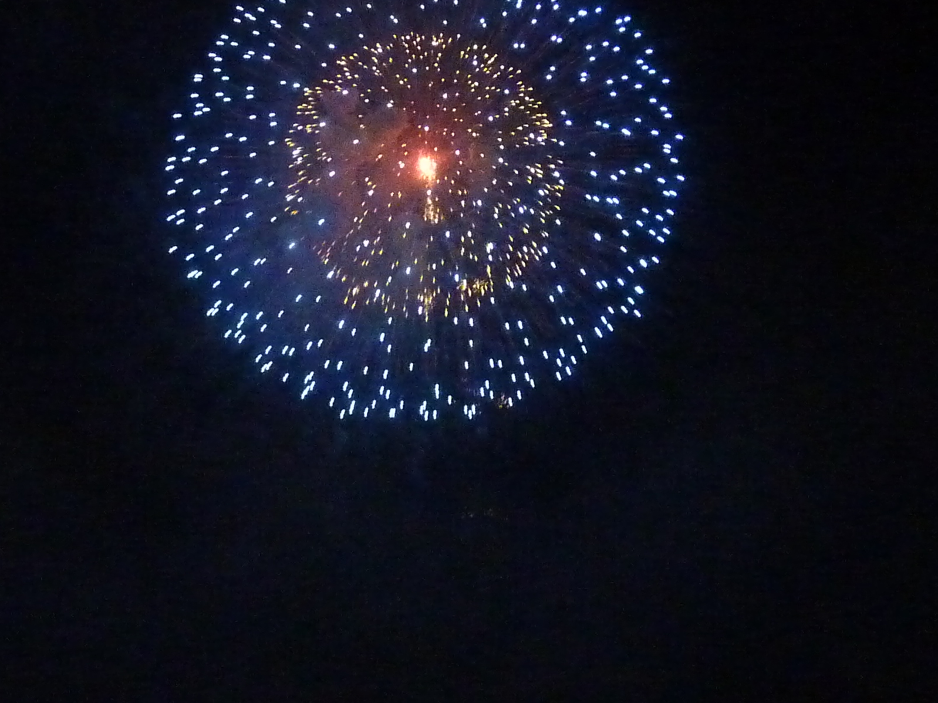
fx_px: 2465
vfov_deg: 16.2
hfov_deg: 21.5
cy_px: 255
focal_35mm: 91
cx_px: 515
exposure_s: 1/10
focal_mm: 6.5
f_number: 3.6
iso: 800
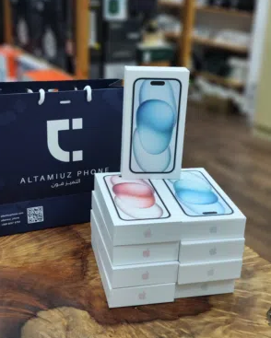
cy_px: 157
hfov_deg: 29.7
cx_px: 134
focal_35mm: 51
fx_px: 511
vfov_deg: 36.6
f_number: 1.9
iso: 543
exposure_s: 1/100
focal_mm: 7.1
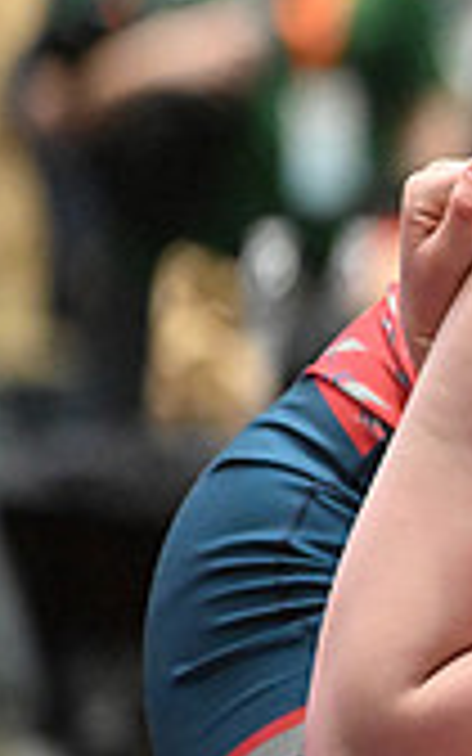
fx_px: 14510
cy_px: 299
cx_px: 1250
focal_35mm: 705
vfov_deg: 3.0
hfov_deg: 1.9
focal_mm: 200
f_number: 2.8
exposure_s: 1/1250
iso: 6400
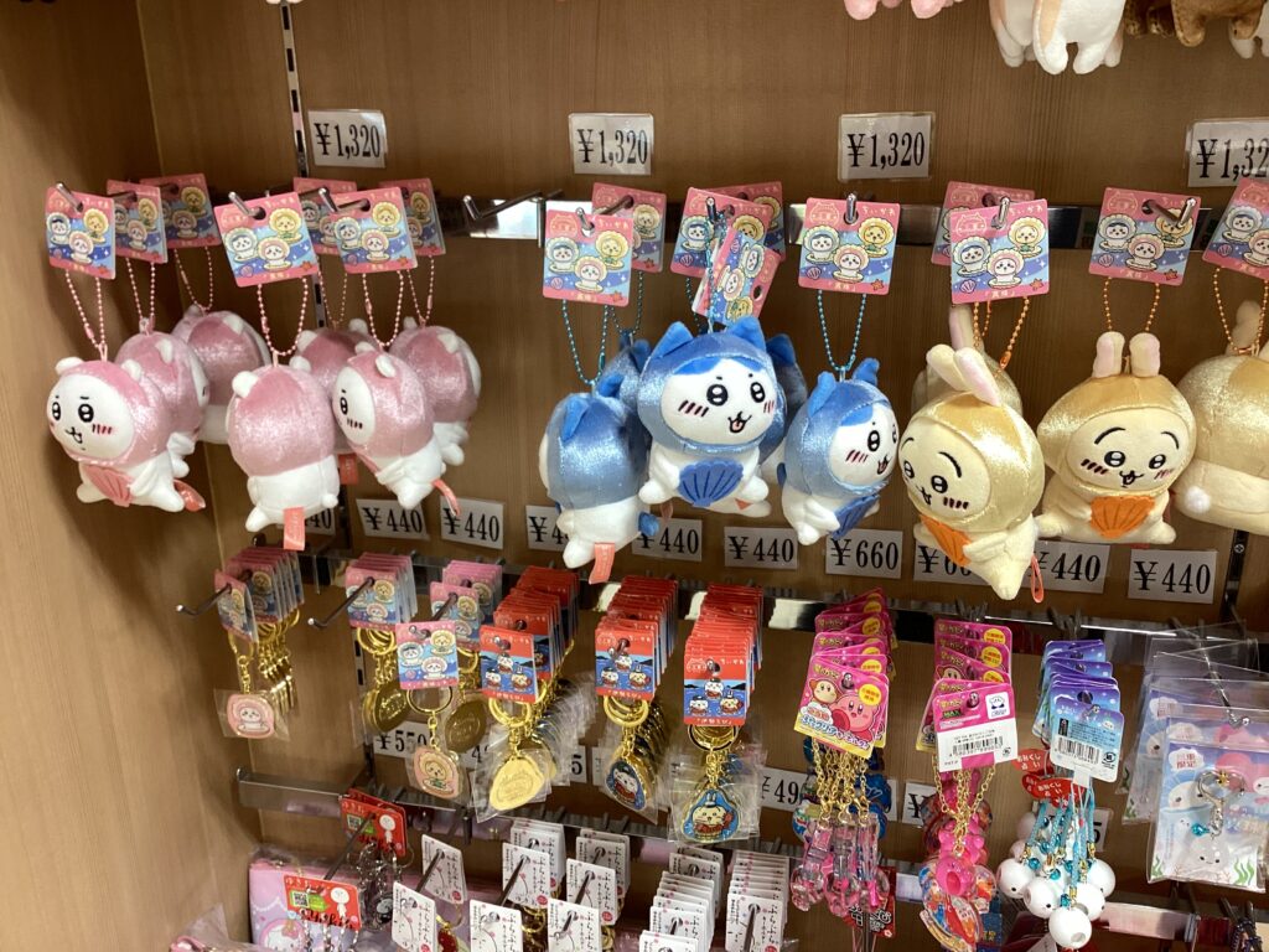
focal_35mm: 31
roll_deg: +0.5
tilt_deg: -20.1
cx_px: 634
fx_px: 1136
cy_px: 476
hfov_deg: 58.4
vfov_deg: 45.4
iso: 80
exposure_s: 1/50
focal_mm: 3.3
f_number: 2.4
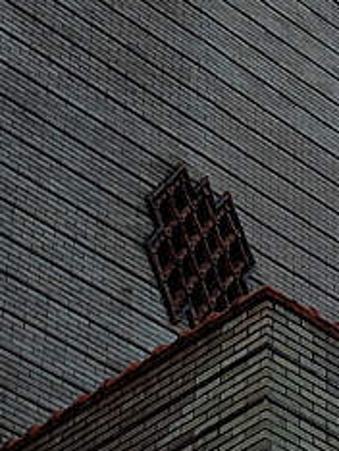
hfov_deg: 8.3
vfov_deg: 11.3
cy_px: 183
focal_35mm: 174
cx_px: 555
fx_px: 2268
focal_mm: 35
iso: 400
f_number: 4.5
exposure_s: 1/125
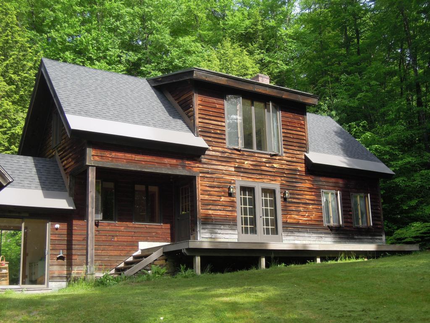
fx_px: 559
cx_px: 215
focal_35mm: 45
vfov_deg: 32.2
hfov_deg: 42.1
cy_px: 162
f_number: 3.5
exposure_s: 1/320
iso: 160
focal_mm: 8.1
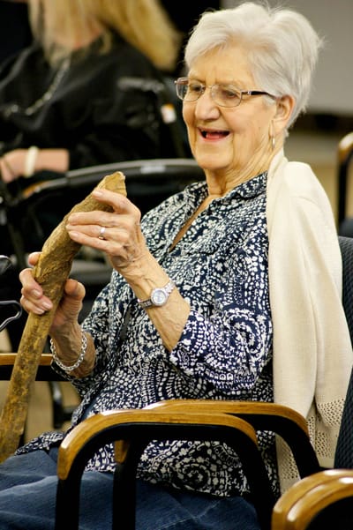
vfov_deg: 9.8
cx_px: 176
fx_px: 3092
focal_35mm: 210
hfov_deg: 6.5
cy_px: 265
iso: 1600
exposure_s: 1/40
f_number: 4.5
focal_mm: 140
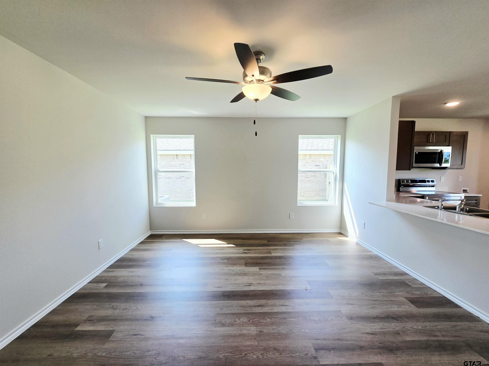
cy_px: 183
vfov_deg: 89.9
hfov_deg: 106.2
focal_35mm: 13
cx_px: 244
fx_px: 184
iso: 50
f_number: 2.2
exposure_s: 1/120
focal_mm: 2.2
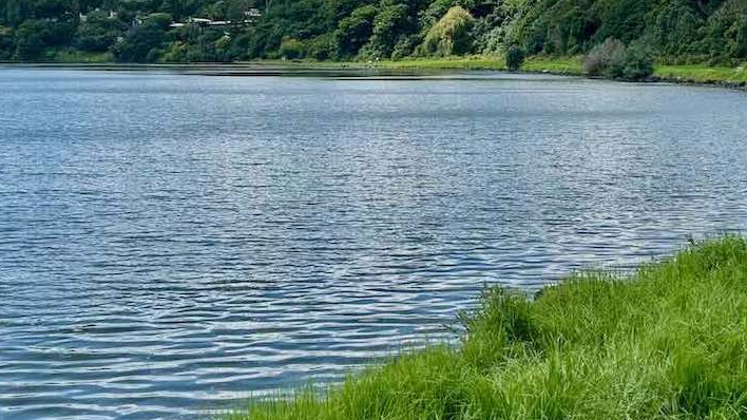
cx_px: 518
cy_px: 97
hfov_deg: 42.1
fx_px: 951
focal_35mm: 48
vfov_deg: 24.6
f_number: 1.5
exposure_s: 1/5882
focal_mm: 5.7
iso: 50
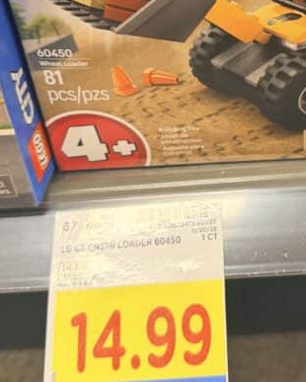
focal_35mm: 62
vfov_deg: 29.6
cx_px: 275
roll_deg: +4.0
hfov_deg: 23.9
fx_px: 701
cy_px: 66
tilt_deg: -33.9
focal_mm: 6.76
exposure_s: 1/42
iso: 200
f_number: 1.78
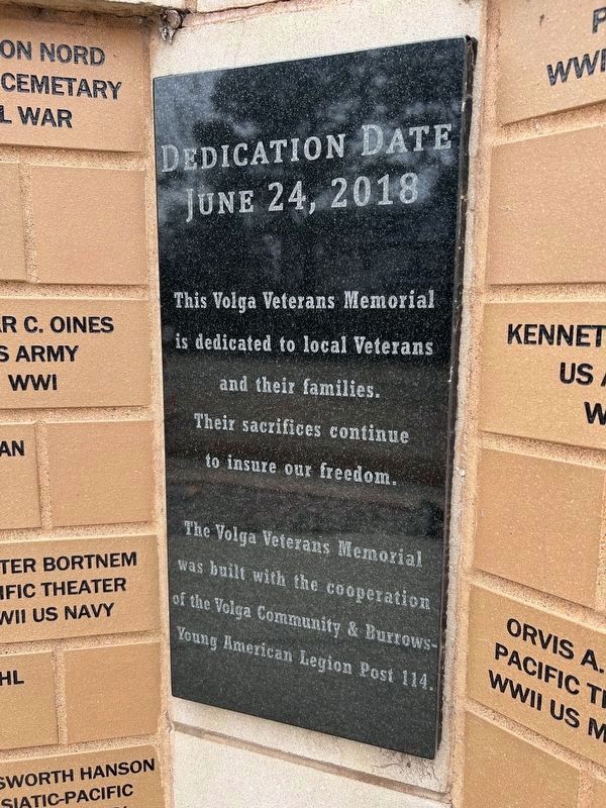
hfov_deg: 53.1
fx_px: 607
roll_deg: -1.2
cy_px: 404
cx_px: 303
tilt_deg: -9.2
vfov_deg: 67.3
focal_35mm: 26
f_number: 1.5
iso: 32
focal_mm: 5.7
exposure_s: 1/131
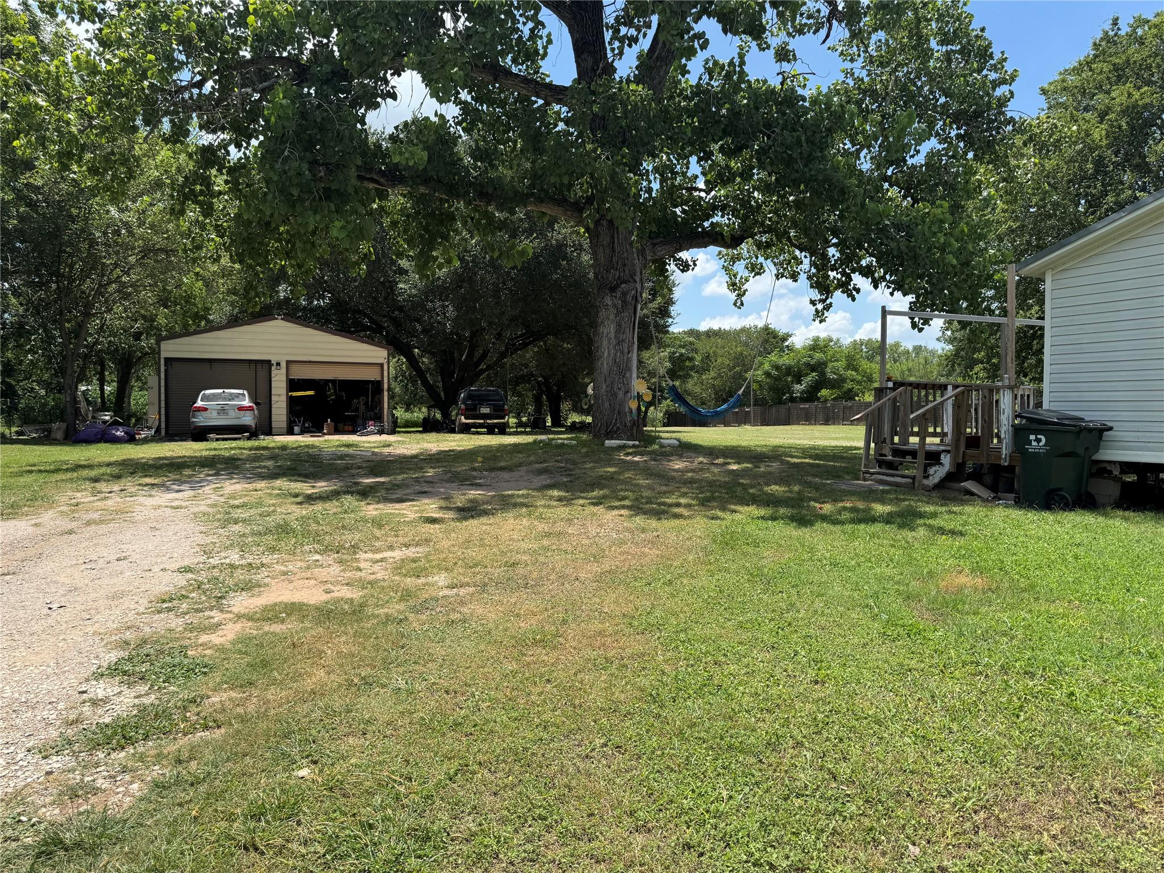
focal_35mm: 24
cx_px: 582
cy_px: 436
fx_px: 807
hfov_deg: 71.6
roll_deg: +0.4
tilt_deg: -2.2
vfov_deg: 56.8
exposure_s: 1/3096
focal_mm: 6.76
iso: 80
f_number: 1.78
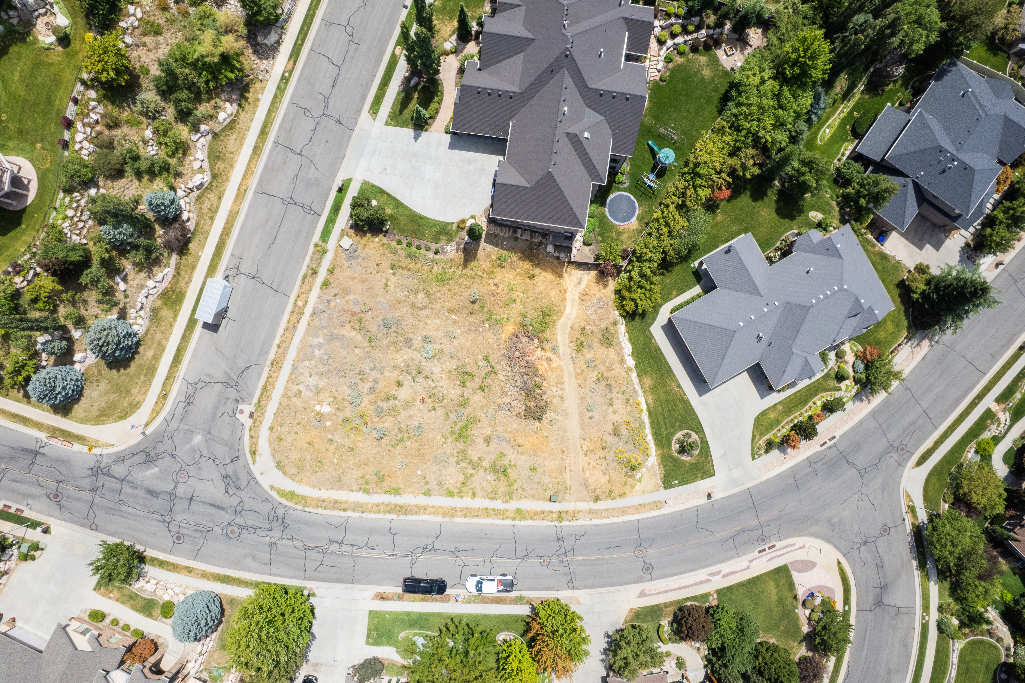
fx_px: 626
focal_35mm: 22
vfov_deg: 57.2
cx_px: 512
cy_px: 342
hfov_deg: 78.6
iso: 120
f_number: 2.8
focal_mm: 8.38
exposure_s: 1/640
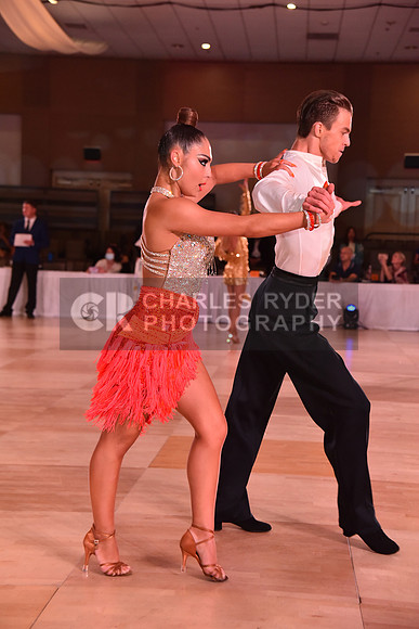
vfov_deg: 34.5
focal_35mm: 58
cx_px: 210
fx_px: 1012
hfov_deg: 23.4
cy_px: 314
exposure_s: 1/500
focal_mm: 58
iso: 2000
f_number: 5
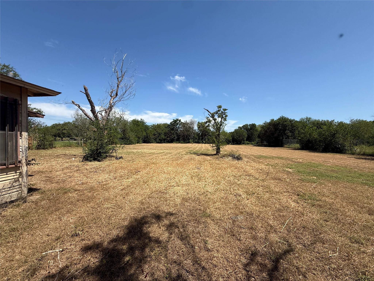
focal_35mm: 14
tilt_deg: -0.5
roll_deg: -0.3
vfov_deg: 85.7
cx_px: 187
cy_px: 140
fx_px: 151
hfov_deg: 102.1
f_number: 2.2
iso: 50
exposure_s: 1/2611
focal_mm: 2.22
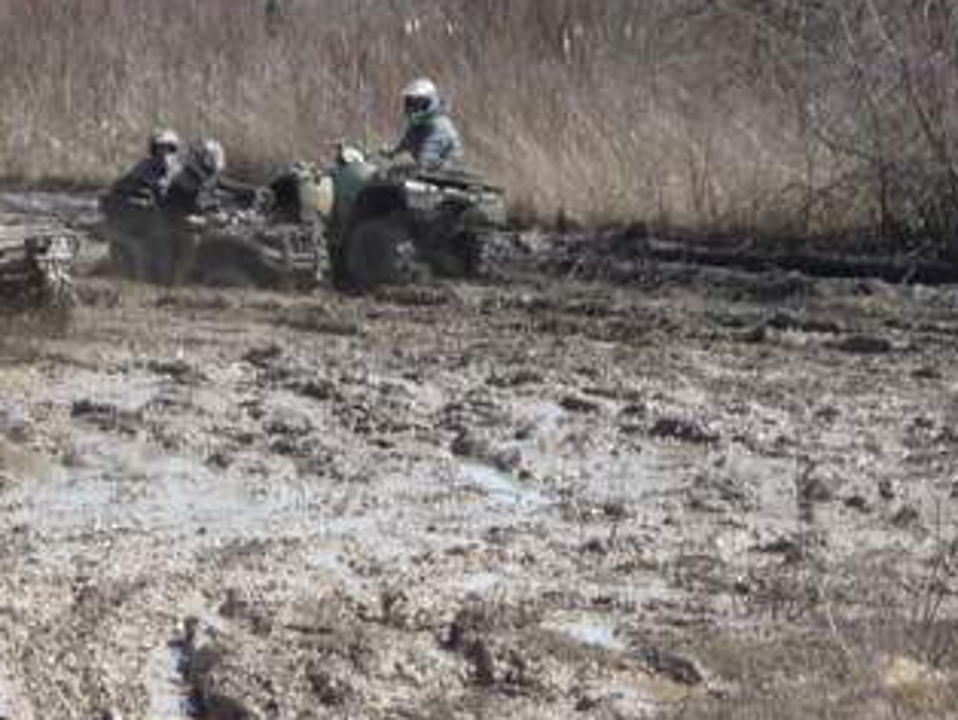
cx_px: 220
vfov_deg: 4.6
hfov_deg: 6.1
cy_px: 406
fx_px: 9029
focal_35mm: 326
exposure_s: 1/320
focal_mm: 16.5
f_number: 5.1
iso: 100
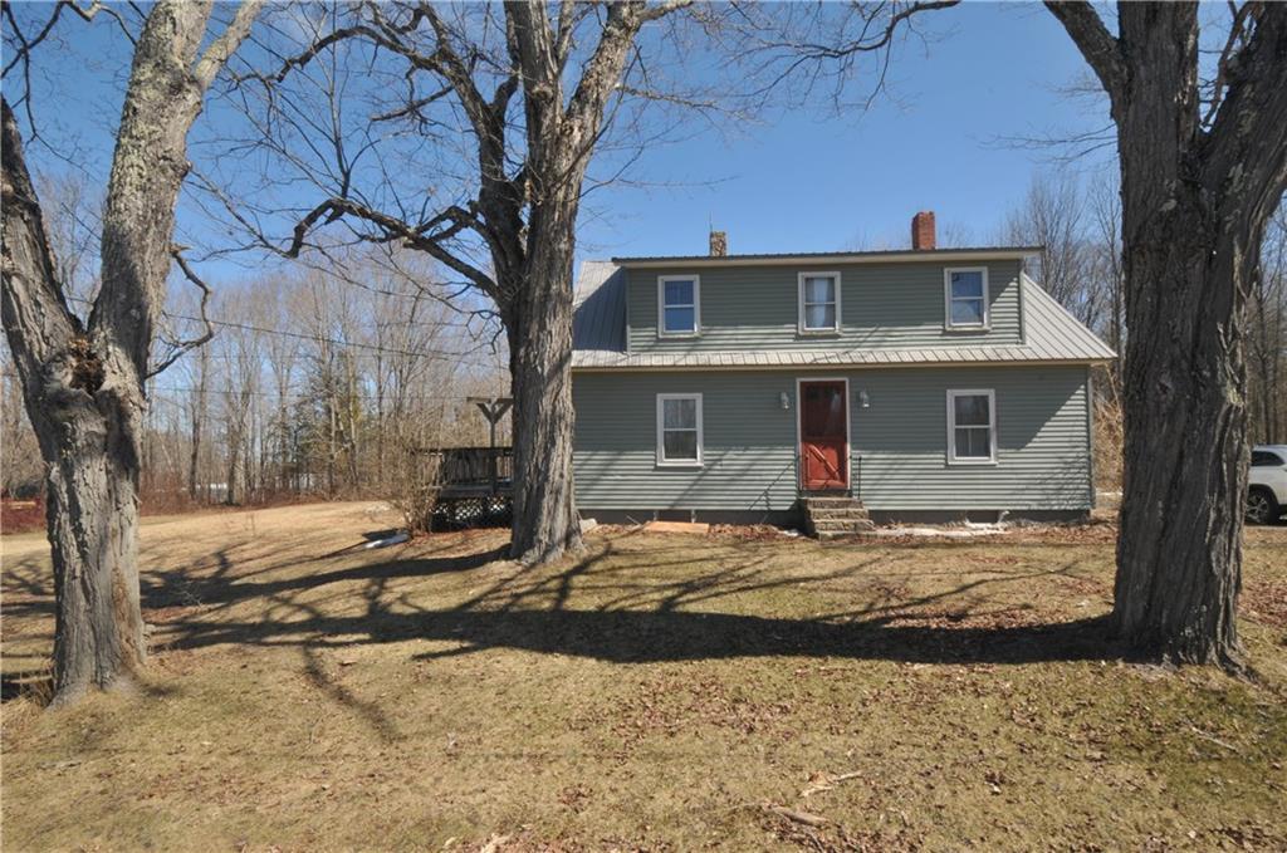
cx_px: 644
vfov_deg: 71.9
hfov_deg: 95.1
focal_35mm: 16
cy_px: 426
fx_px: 589
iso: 200
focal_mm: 11
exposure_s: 1/40
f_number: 22
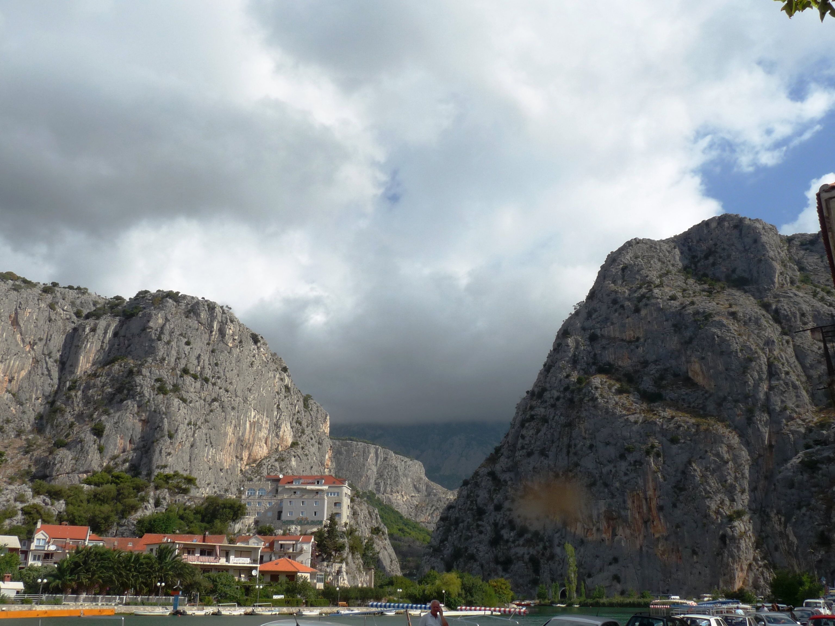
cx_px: 418
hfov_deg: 56.8
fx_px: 772
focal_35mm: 32
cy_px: 313
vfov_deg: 44.2
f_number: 5
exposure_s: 1/640
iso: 100
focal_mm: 4.8
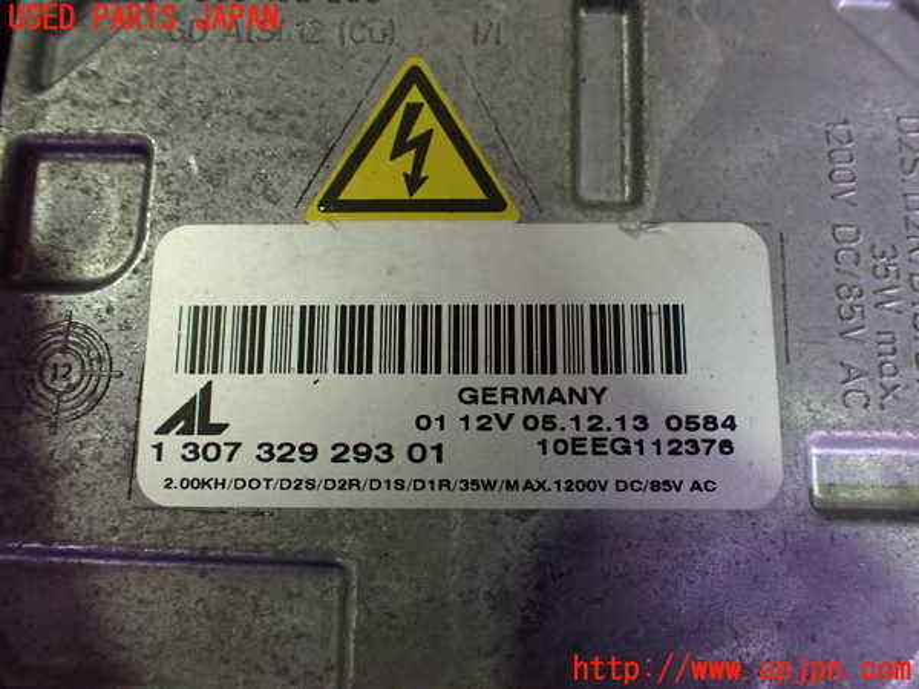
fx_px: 796
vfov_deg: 46.8
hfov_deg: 60.0
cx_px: 460
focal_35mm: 30
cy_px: 344
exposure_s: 1/100
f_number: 2.3
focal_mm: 5.4
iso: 800
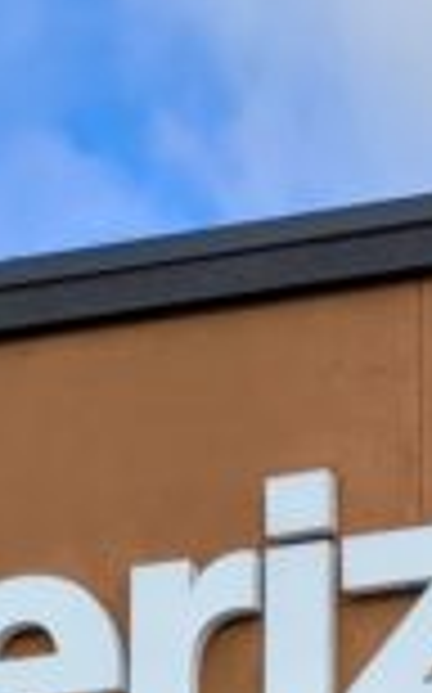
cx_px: 927
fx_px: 3454
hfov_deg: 6.9
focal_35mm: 183
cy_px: 1404
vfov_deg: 10.5
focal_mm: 5
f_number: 1.8
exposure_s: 1/1433
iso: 40
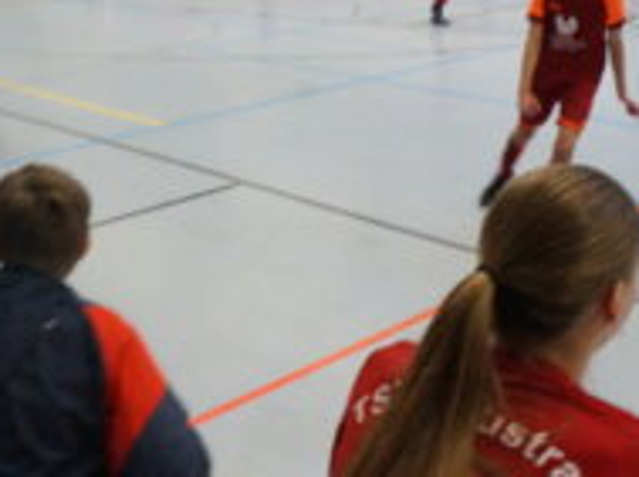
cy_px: 115
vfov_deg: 26.1
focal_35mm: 55
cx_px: 159
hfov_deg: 34.3
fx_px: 1013
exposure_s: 1/40
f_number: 13
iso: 3200
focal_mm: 18
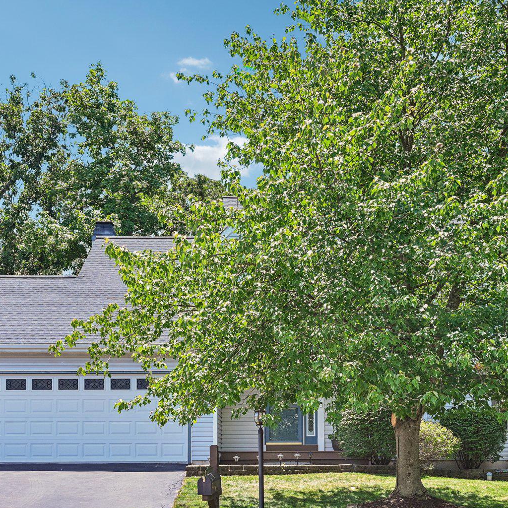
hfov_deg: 33.4
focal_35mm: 51
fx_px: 847
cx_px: 267
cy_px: 322
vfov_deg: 33.2
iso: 800
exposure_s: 1/500
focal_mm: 30
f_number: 8
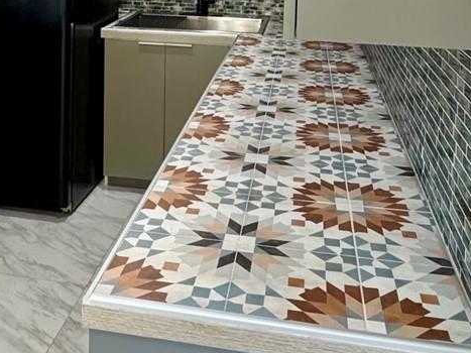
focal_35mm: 48
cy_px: -58
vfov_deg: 27.1
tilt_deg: -2.2
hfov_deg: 39.5
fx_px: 653
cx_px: 184
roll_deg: -1.3
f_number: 2.2
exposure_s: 1/60
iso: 400
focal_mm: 2.22
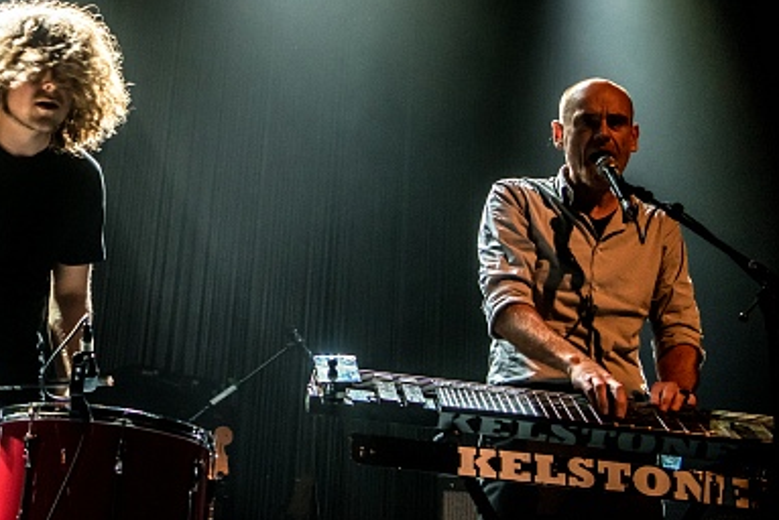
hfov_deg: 30.4
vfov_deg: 21.1
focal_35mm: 64
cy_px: 123
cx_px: 126
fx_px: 1386
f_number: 2.8
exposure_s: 1/80
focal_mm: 34
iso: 2500
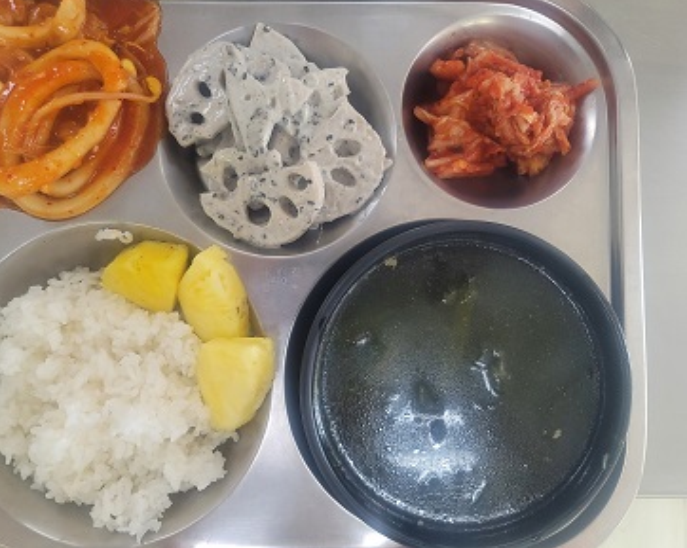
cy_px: 273
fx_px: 549
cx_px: 311
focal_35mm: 27
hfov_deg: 64.0
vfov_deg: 53.1
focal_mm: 7
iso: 160
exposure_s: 1/50
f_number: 1.8
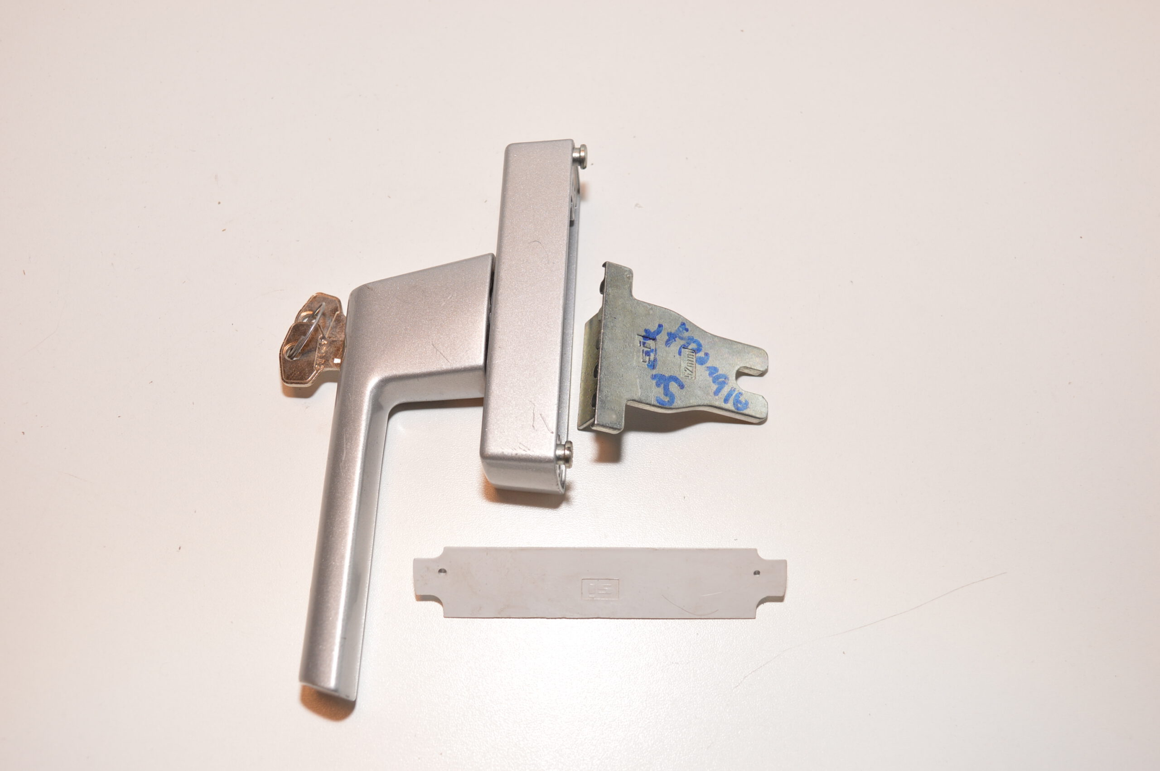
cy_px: 386
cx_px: 580
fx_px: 1159
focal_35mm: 36
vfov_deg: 36.8
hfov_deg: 53.2
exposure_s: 1/80
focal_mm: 24
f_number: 5.6
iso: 180
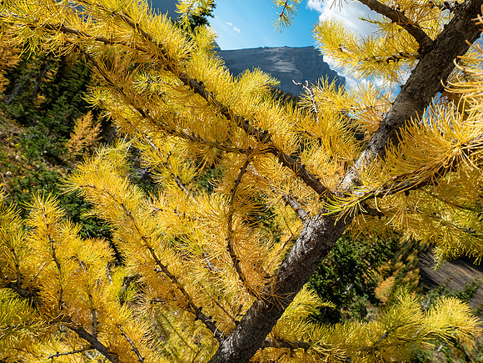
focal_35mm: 24
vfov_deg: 56.8
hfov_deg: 71.6
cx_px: 242
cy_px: 182
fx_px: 335
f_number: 8
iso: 200
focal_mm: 12
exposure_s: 1/160
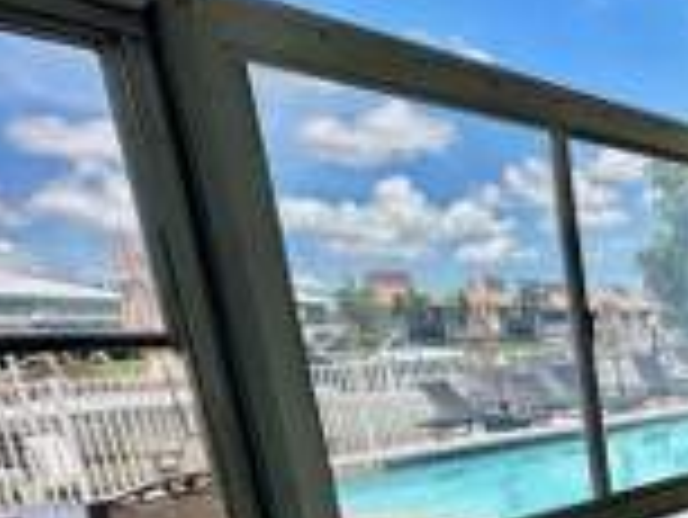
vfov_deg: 29.9
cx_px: 931
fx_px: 875
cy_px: 559
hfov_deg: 31.3
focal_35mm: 44
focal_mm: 2.22
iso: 40
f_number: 2.2
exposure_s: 1/678
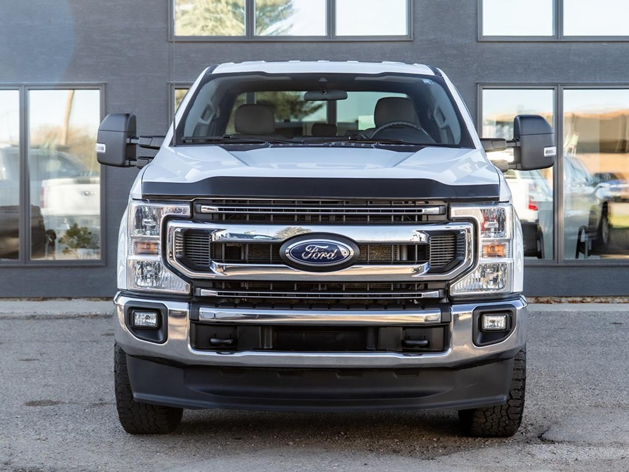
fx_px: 1313
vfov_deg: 20.3
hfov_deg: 26.9
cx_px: 322
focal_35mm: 72
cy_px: 184
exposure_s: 1/125
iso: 125
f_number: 4
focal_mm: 51
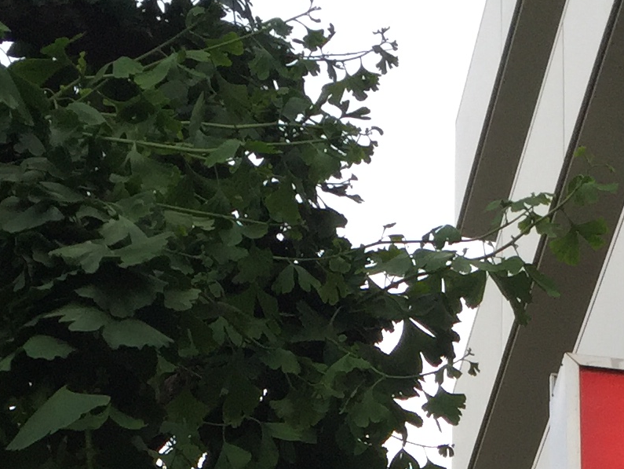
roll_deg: -1.1
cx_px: 403
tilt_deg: +26.9
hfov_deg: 16.5
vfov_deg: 11.2
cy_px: 965
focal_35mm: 119
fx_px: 2146
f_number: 2.2
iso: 50
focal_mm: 4.15
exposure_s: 1/120
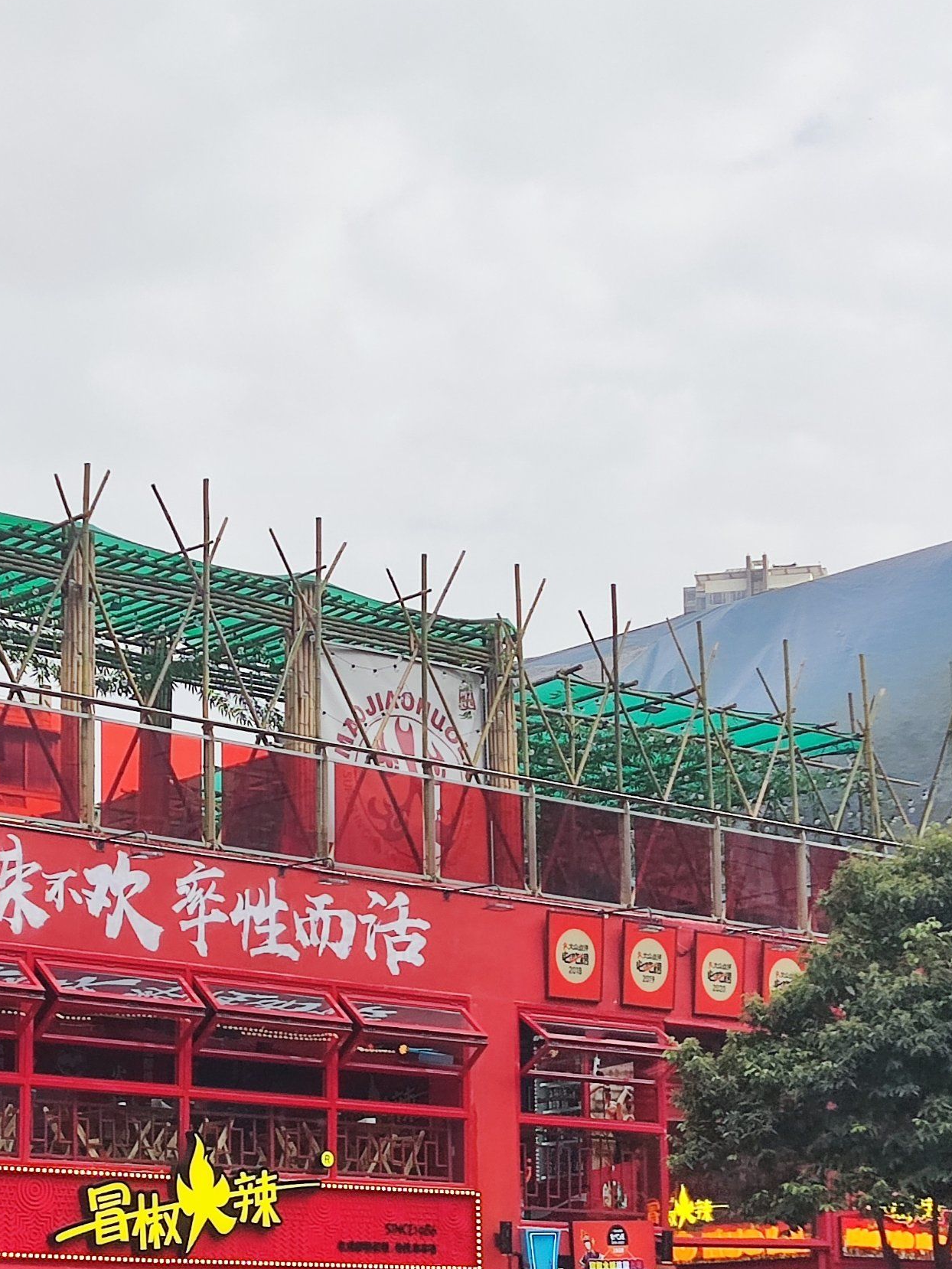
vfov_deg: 23.1
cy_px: 948
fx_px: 3079
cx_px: 385
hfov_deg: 17.6
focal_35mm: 84
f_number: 1.79
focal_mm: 4.71
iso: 50
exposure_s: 1/1000
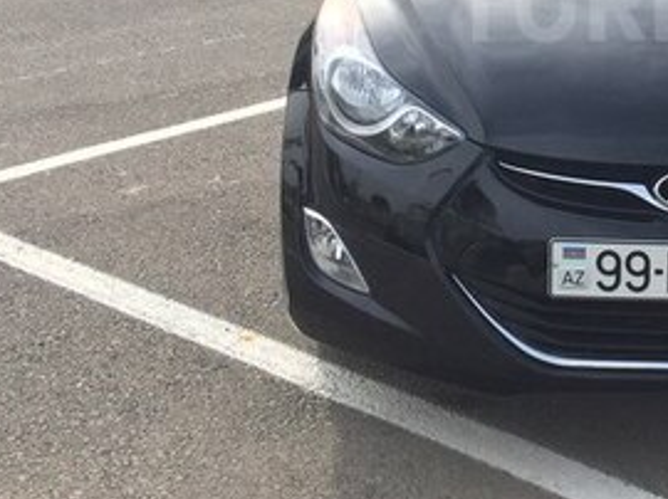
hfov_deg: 25.7
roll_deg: -0.5
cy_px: 4
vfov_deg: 20.1
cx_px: 705
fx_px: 1369
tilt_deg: -10.6
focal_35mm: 71
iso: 32
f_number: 2.2
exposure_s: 1/1244
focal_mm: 4.15
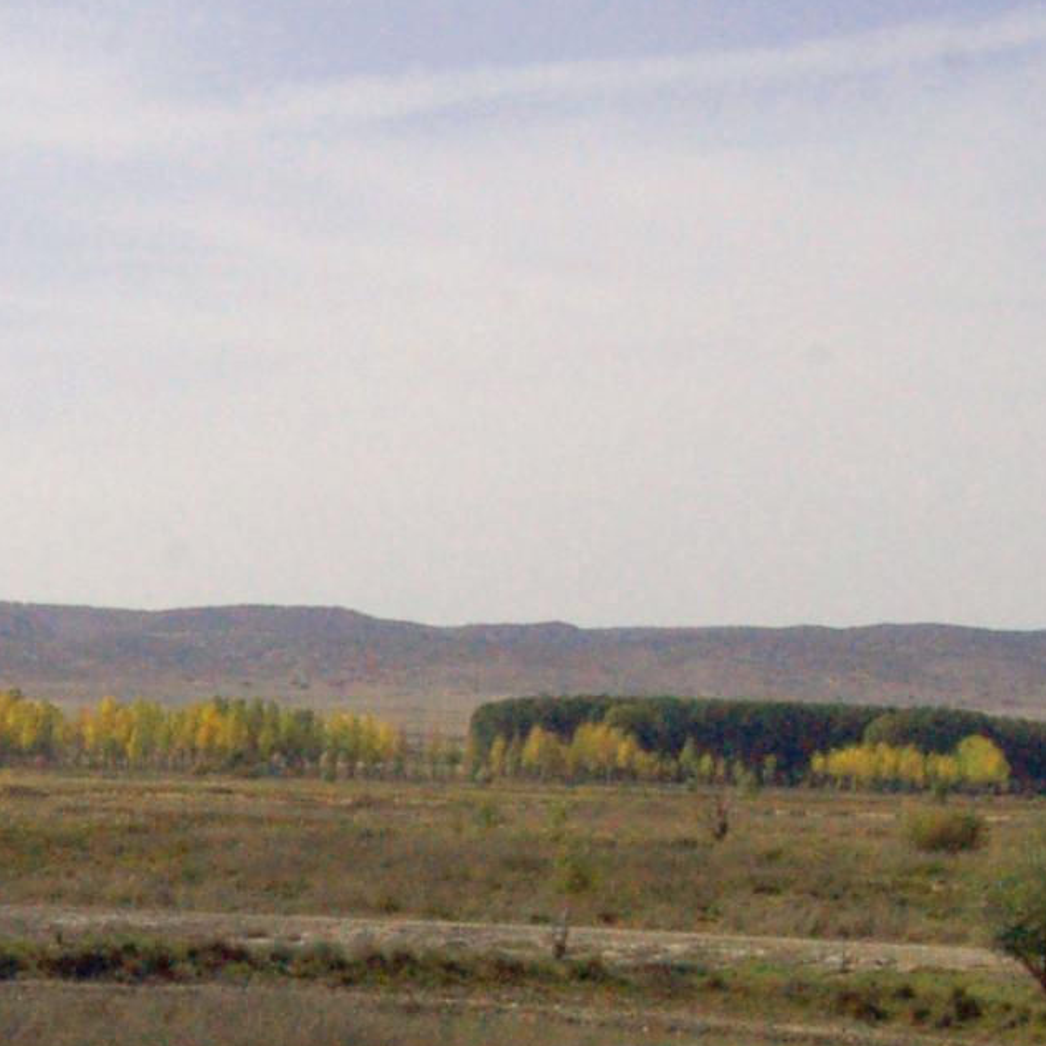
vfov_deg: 15.7
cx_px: -43
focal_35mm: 109
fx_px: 3726
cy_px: 1026
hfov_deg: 15.6
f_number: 16
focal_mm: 18
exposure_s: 1/1000
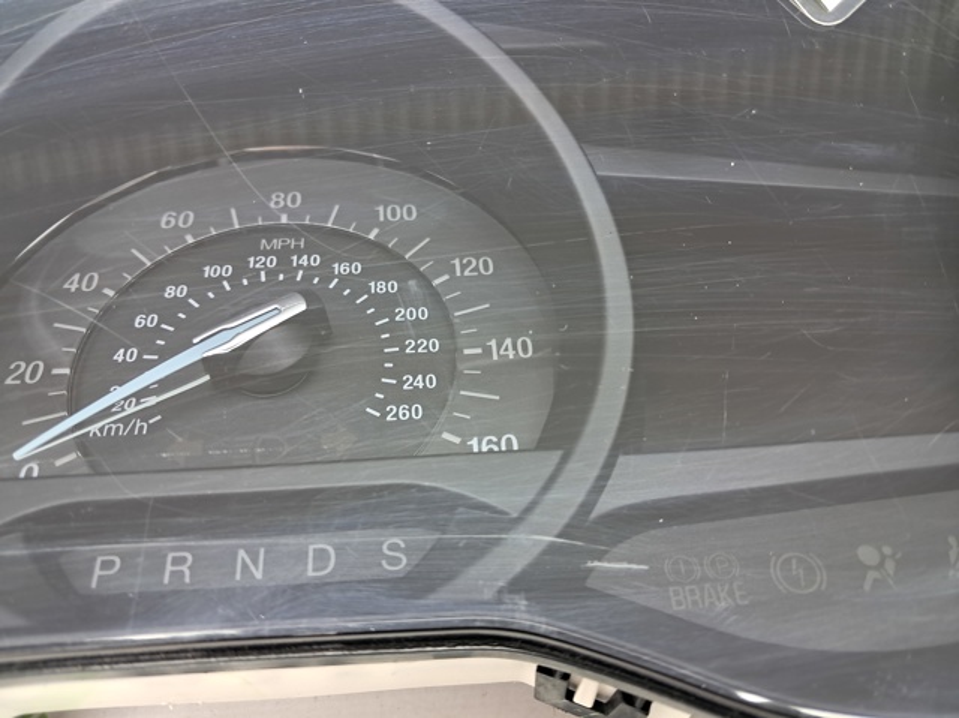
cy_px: 359
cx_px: 480
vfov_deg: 51.3
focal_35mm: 27
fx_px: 747
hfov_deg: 65.4
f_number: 1.8
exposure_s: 1/50
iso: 160
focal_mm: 4
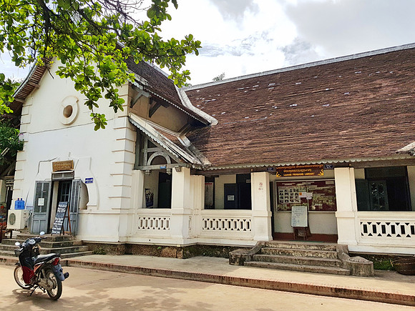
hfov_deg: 67.3
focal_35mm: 26
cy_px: 156
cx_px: 208
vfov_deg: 53.1
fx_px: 312
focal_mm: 4.2
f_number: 1.7
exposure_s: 1/3008
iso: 40
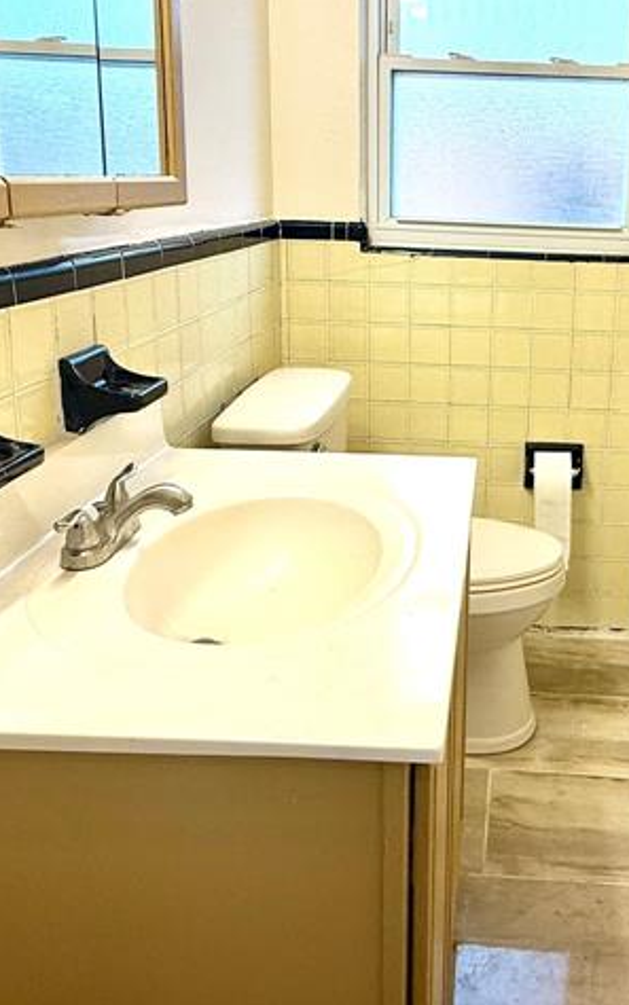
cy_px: 364
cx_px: 502
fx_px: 877
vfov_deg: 58.7
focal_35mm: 32
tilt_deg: -11.4
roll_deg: -2.6
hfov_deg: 38.0
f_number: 2.2
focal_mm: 2.22
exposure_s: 1/130
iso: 64
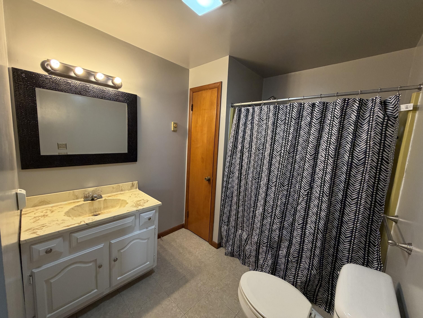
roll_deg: -2.9
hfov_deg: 102.1
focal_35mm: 14
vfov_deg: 85.7
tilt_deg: -8.1
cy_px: 159
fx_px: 171
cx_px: 212
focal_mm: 2.22
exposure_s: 1/60
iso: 250
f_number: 2.2
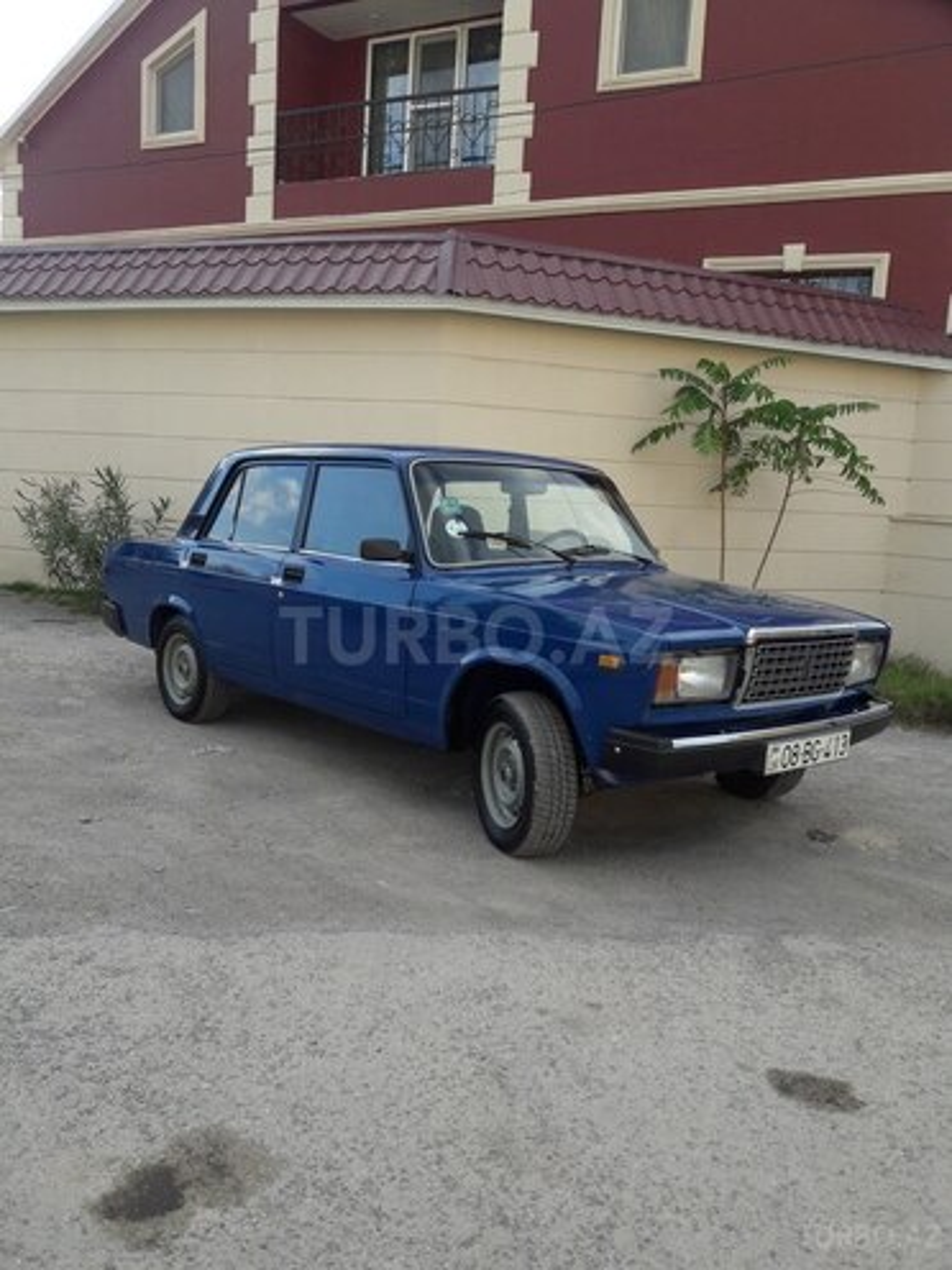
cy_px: 635
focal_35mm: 28
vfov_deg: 63.4
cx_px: 476
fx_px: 1027
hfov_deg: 49.7
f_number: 1.9
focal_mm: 3.7
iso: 40
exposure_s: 1/482
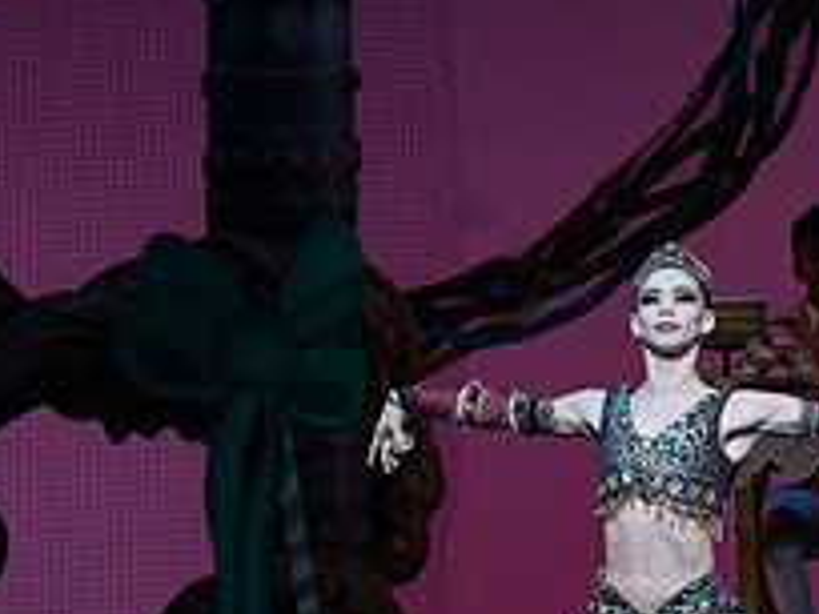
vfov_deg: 2.7
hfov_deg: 3.6
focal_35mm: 547
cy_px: 484
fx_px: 12942
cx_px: 691
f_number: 5.6
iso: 3200
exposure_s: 1/320
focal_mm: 200
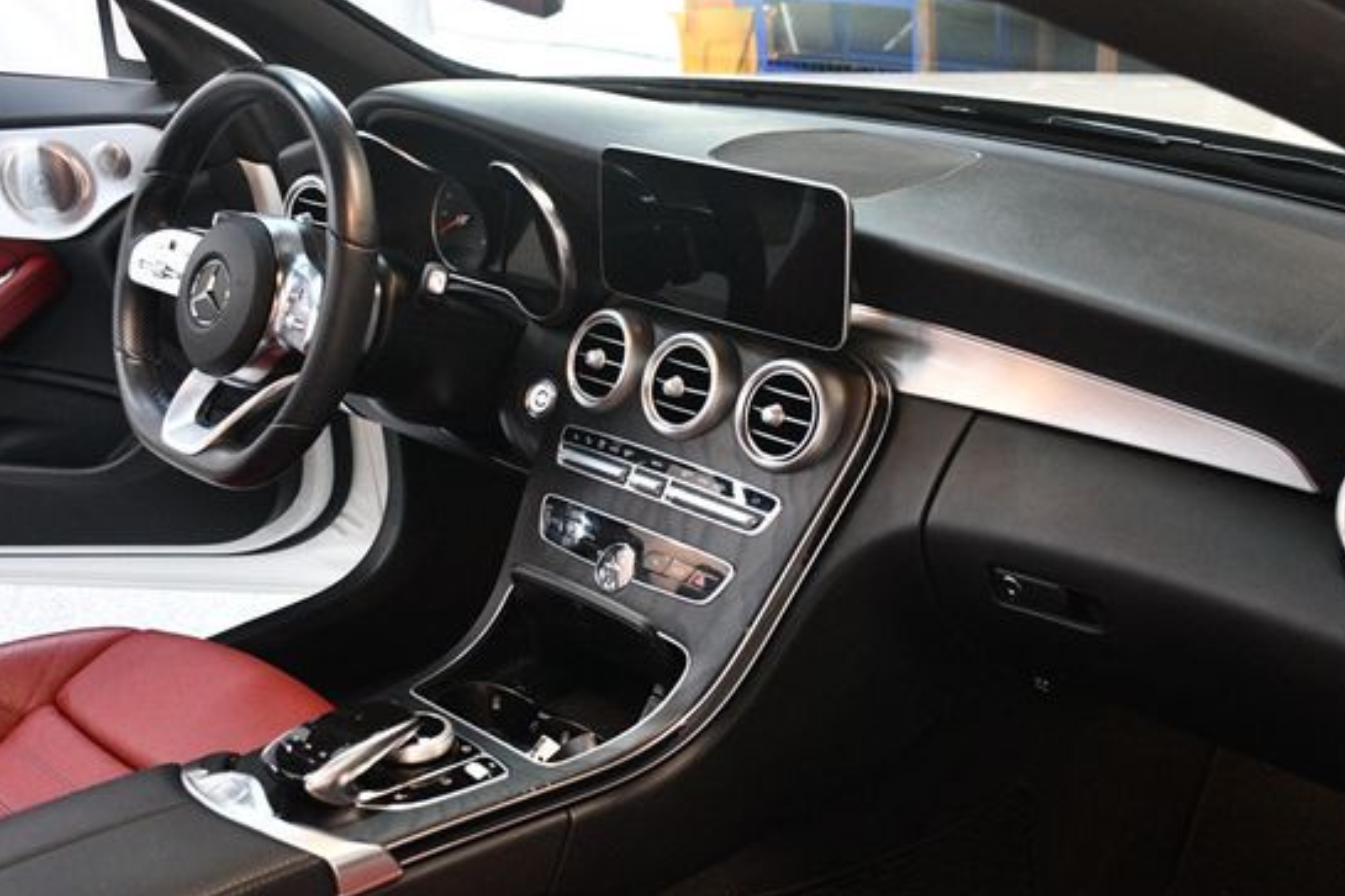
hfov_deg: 41.8
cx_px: 782
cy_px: 459
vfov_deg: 28.6
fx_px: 1755
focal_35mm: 47
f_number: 4
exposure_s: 1/80
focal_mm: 27
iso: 3200
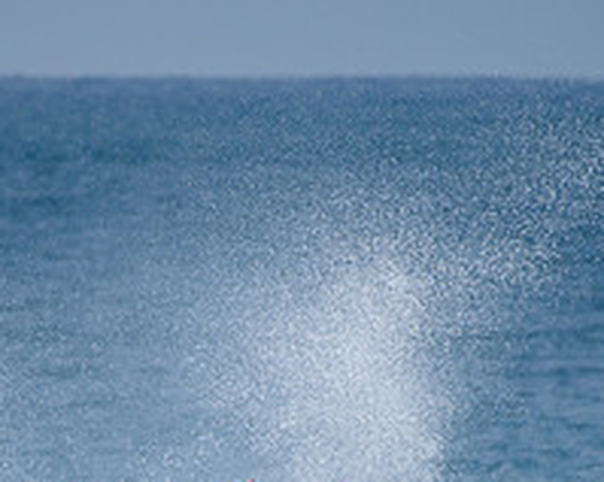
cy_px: 581
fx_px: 25121
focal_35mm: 1406
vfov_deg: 1.1
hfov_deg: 1.4
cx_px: 243
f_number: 5.6
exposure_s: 1/2000
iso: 280
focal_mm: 500
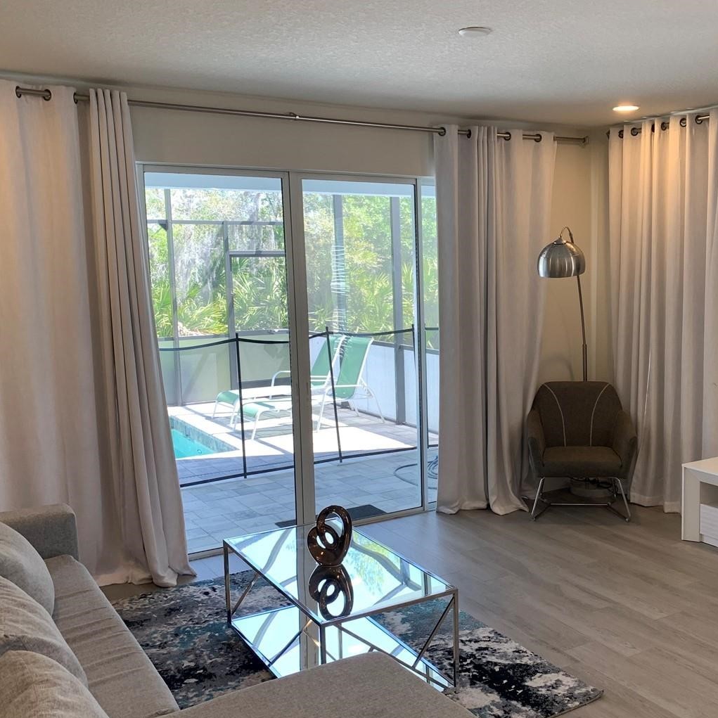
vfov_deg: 46.0
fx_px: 845
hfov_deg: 45.4
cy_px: 388
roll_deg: +1.7
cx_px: 472
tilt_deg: -8.2
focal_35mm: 36
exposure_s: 1/120
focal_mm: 4.25
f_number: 1.8
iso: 64
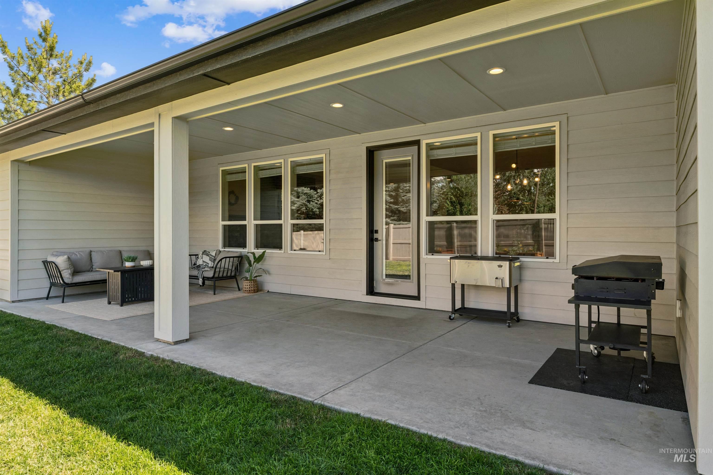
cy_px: 238
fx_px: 420
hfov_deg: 80.7
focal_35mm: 21
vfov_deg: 59.0
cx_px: 356
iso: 400
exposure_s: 1/50
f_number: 13
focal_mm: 21.2
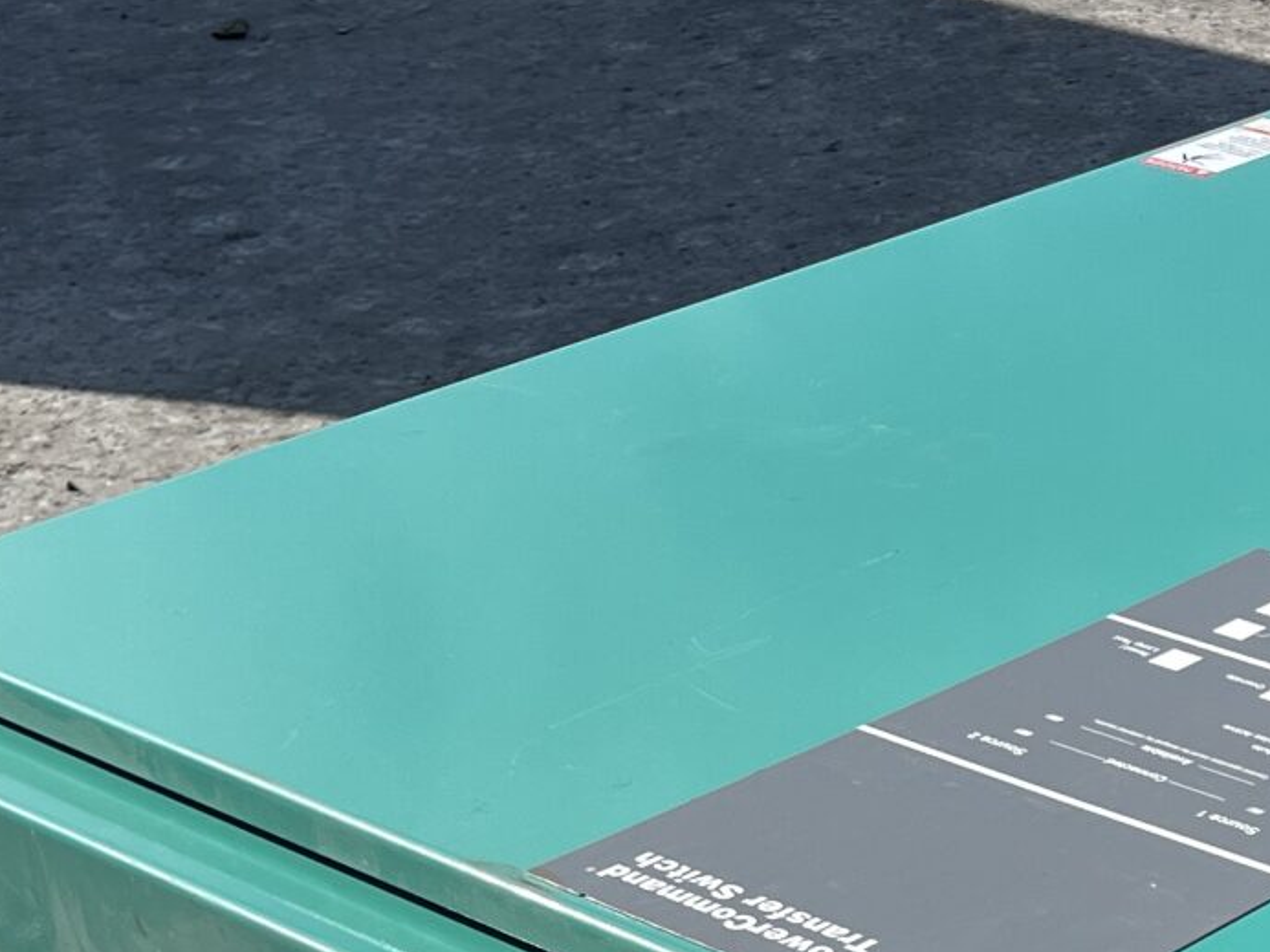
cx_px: 1629
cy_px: 1163
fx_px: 3523
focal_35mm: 96
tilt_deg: -32.2
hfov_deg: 19.0
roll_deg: -1.8
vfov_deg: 14.9
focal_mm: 5.7
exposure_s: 1/2841
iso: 50
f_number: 1.5
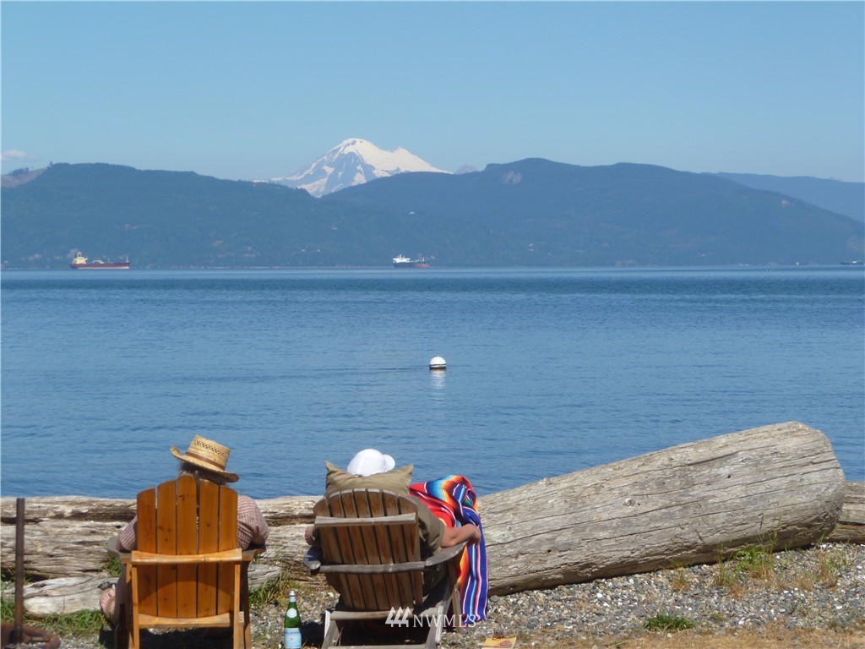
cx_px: 432
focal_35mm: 109
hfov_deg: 18.0
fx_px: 2724
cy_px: 324
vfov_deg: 13.6
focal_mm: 19.5
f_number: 4.8
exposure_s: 1/640
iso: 80
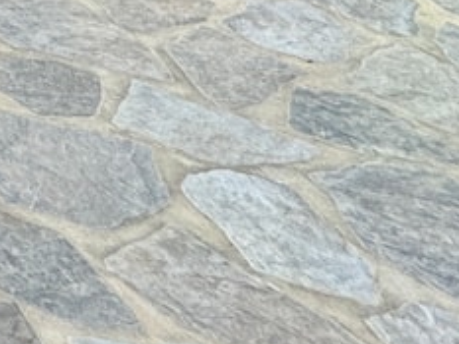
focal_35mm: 72
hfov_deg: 15.5
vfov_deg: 13.7
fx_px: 955
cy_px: -507
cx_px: -621
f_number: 2.2
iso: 50
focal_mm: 2.22
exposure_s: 1/1927
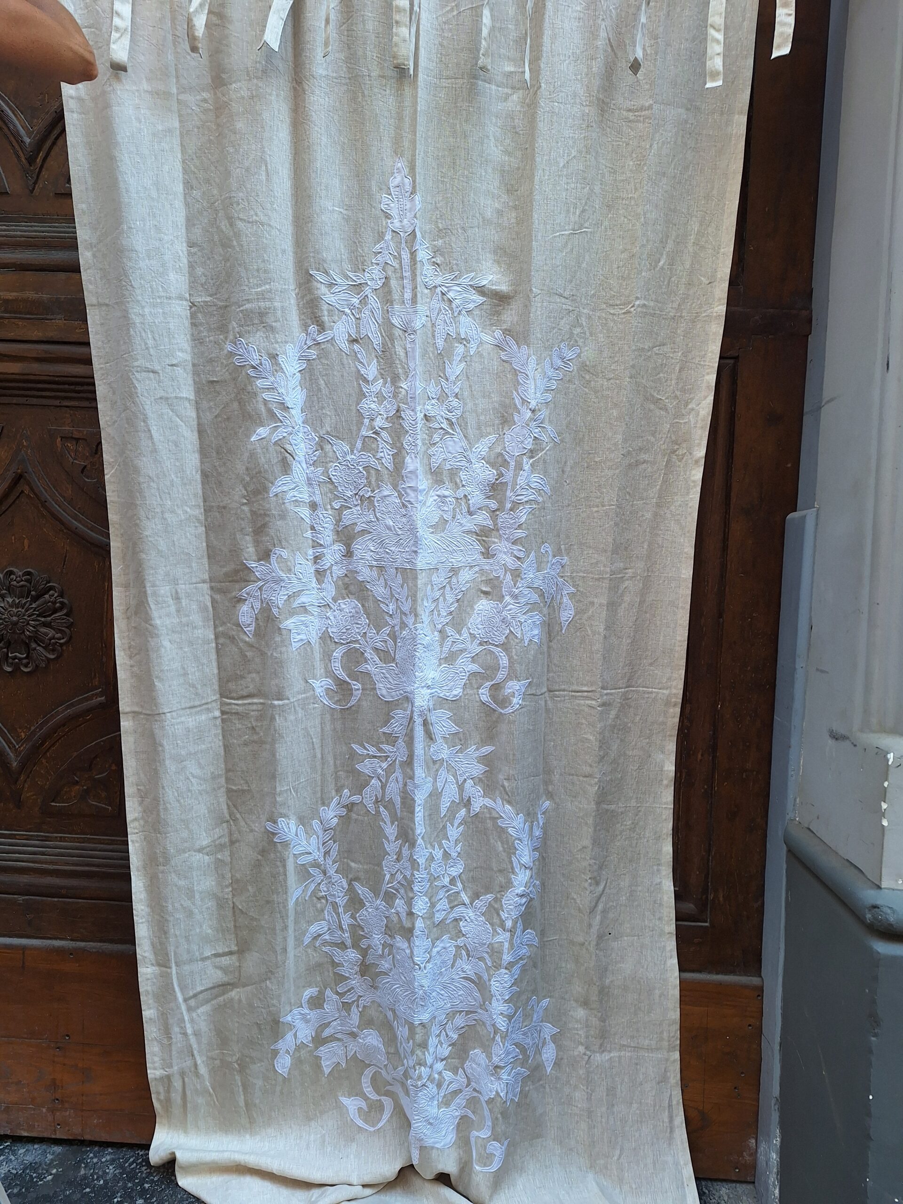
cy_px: 602
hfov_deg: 58.9
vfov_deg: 73.9
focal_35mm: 23
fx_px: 800
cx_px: 452
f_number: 1.8
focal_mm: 5.54
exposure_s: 1/331
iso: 40
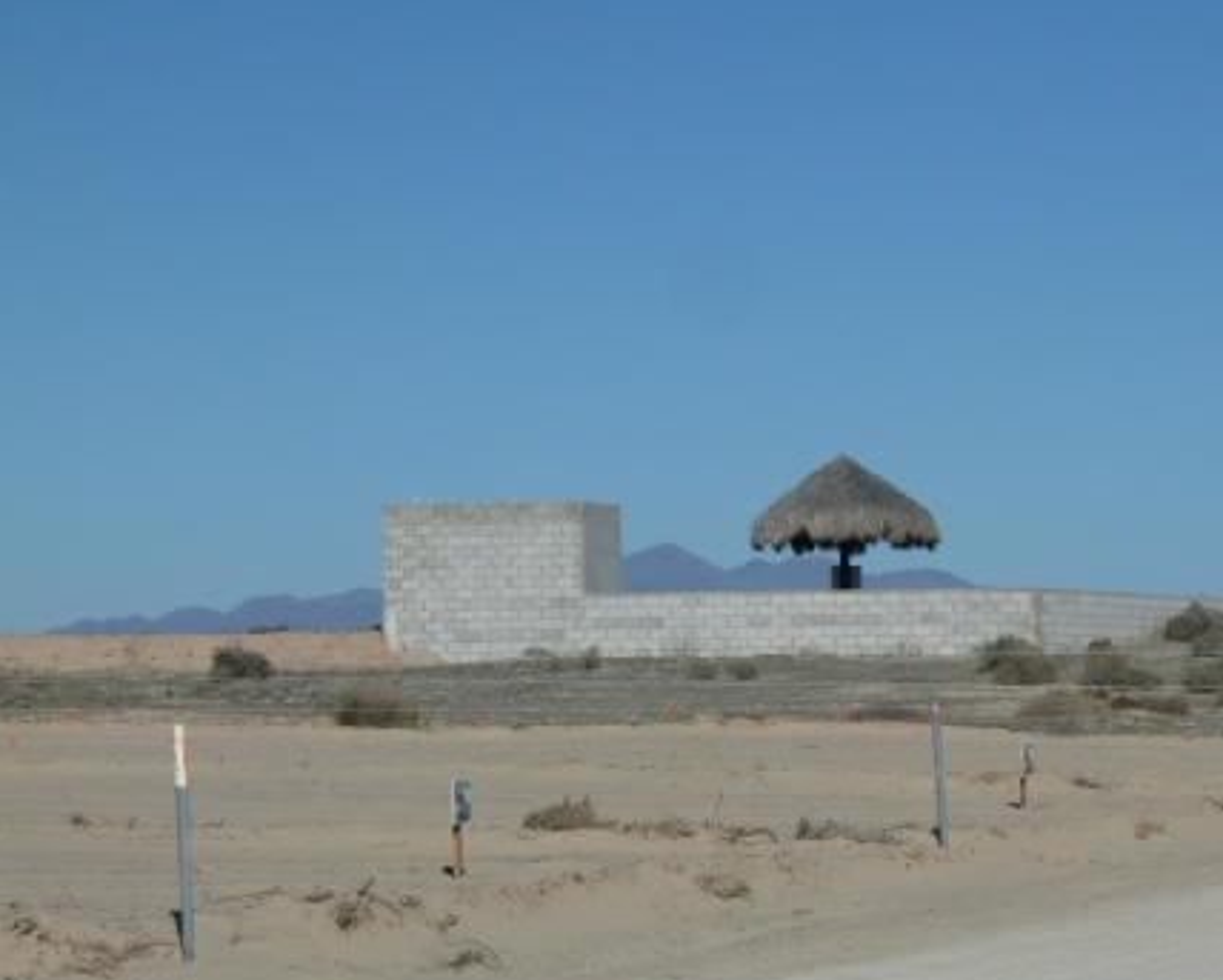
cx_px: 814
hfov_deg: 13.7
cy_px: 566
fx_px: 5071
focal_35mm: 140
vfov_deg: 11.0
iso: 80
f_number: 6.3
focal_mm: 15.8
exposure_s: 1/1000
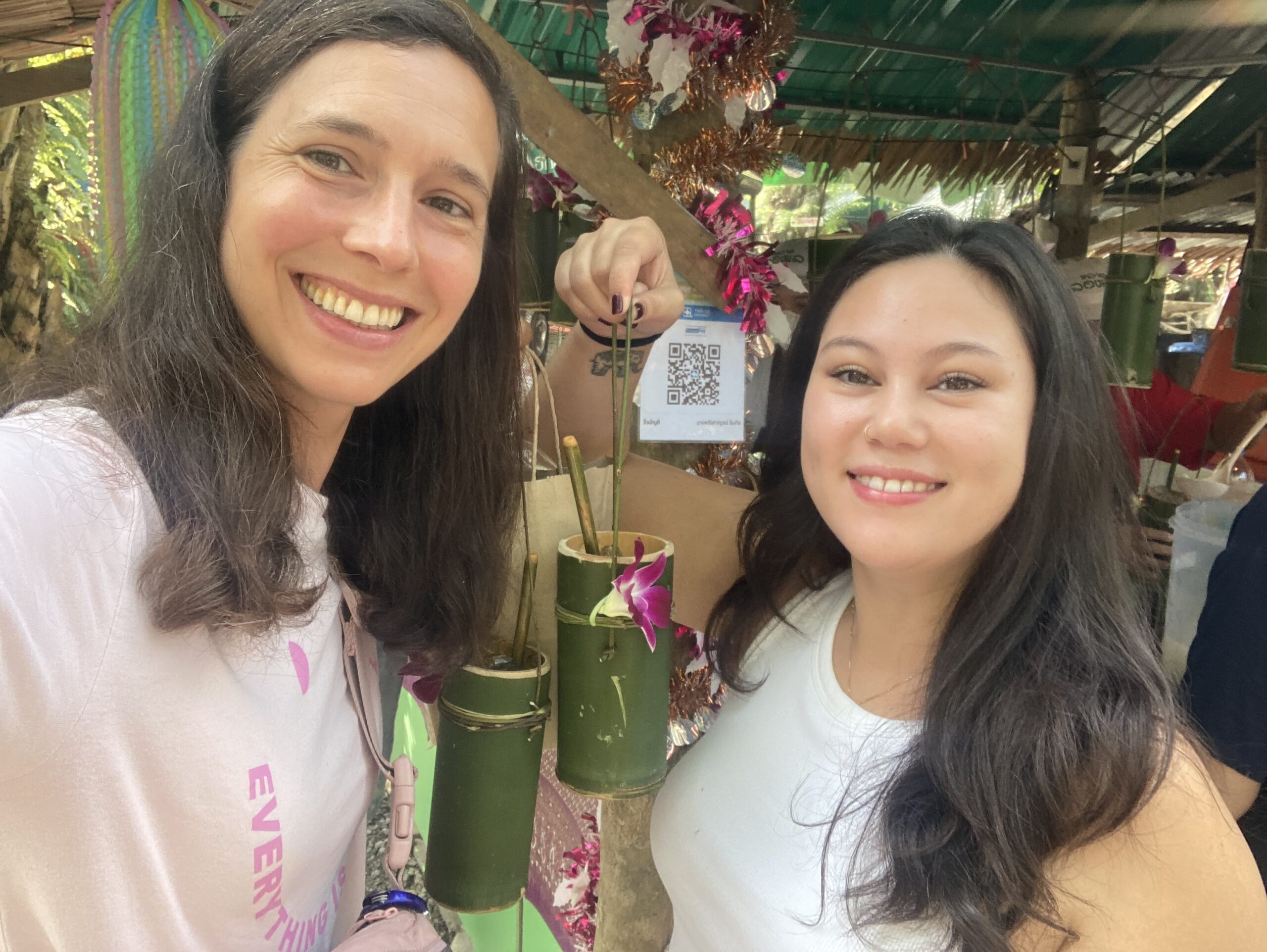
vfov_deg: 44.2
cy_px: 476
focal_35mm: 32
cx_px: 634
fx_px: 1172
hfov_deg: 56.8
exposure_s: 1/121
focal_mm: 2.87
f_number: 2.2
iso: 64
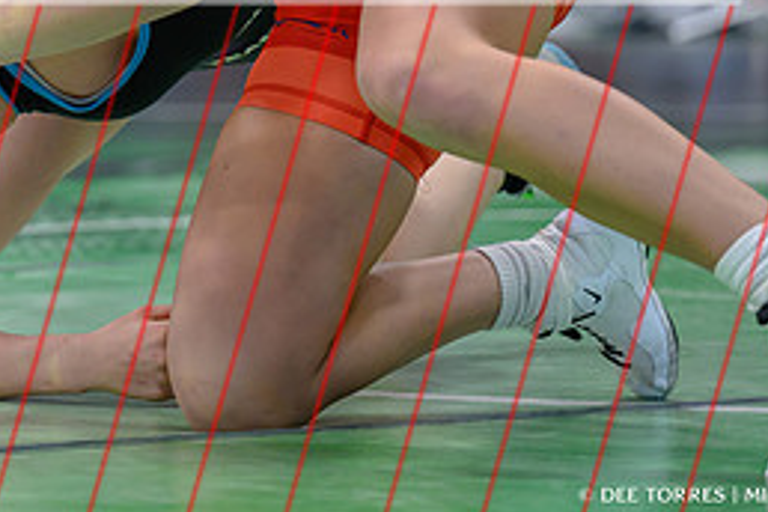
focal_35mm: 321
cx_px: -5
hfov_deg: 6.4
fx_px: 6847
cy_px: -45
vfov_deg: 4.3
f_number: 2.8
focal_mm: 115
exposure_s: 1/800
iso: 1800
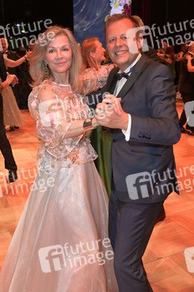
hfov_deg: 37.8
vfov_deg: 54.5
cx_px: 97
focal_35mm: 35
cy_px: 146
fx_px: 283
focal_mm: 35
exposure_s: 1/200
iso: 4000
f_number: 5
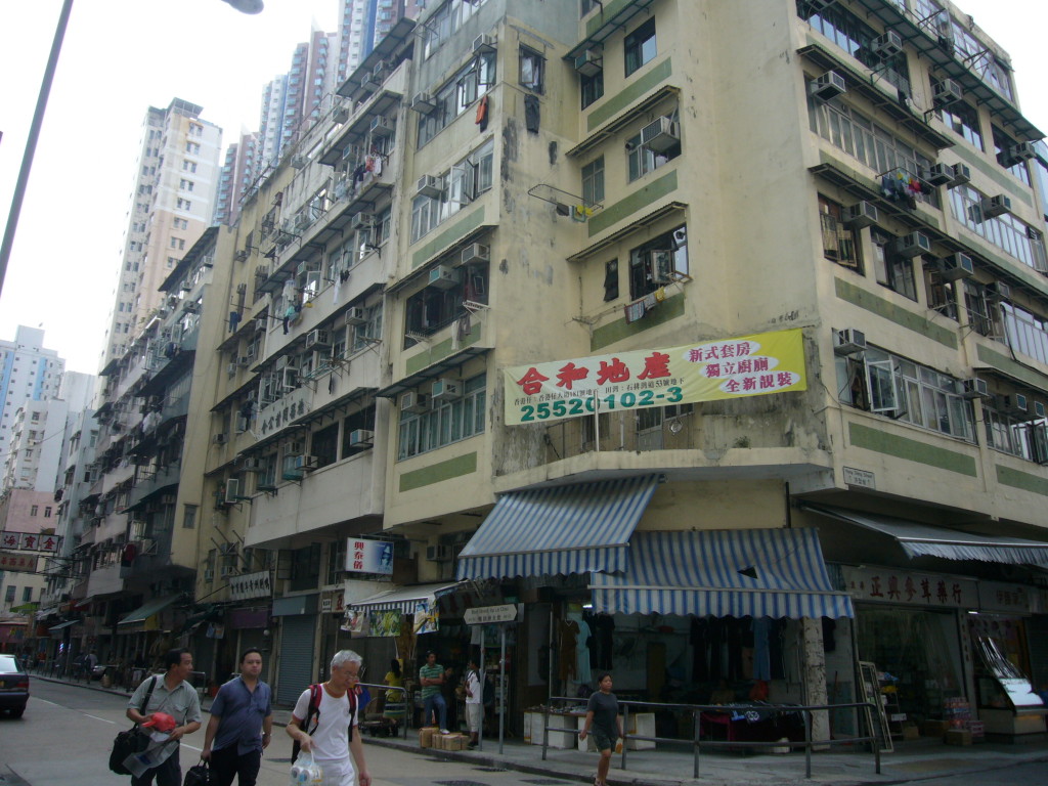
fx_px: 848
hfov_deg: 63.4
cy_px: 393
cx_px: 524
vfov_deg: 49.7
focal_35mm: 28
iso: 80
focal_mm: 4.6
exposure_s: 1/400
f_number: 2.8
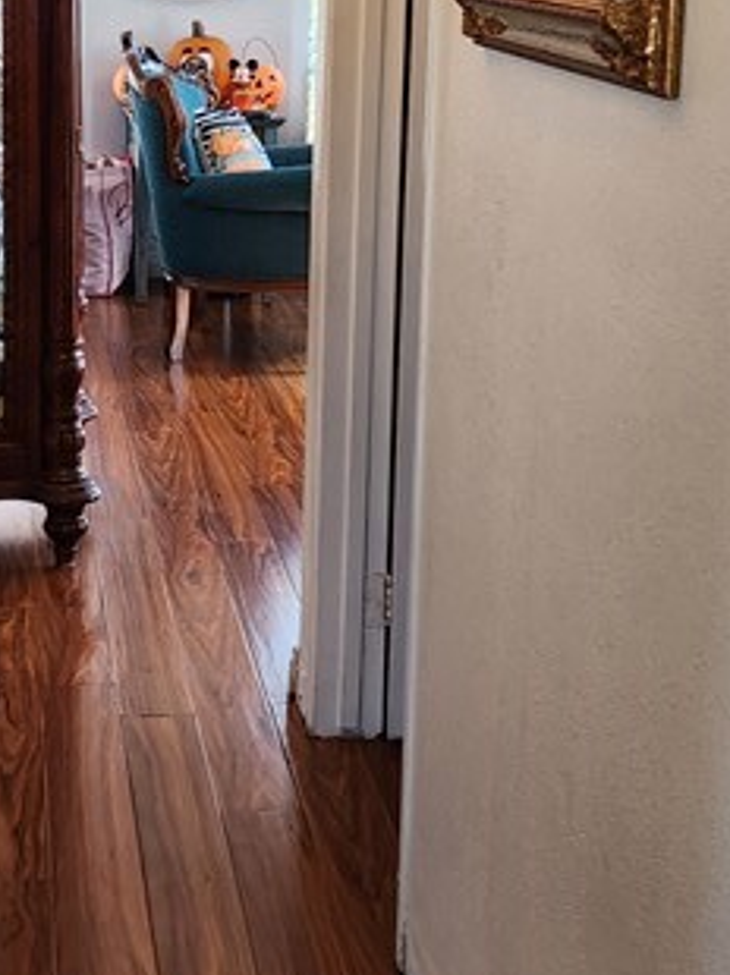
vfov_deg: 25.3
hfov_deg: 19.2
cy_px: 217
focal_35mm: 76
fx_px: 2140
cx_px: 182
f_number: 1.8
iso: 100
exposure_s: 1/120
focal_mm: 5.4
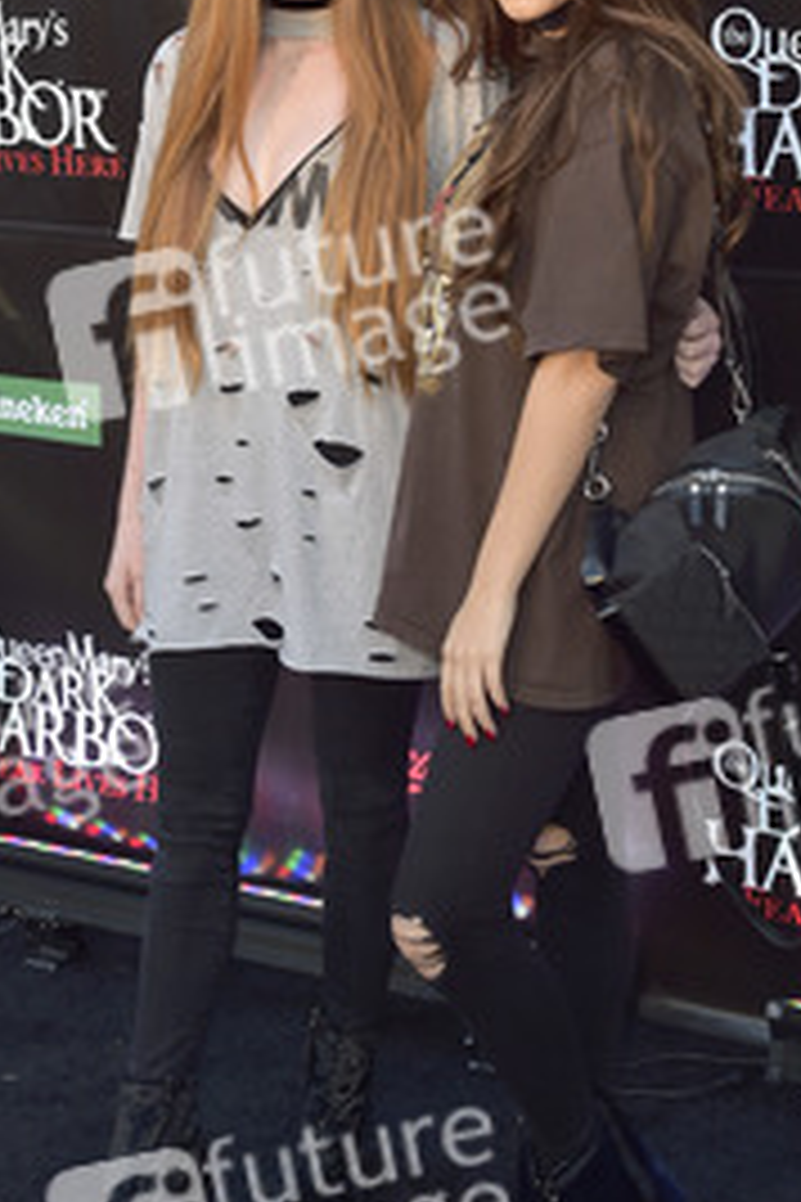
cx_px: 412
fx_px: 2002
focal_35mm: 60
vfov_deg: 33.4
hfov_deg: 22.6
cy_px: 540
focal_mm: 40
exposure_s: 1/320
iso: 250
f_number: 4.5
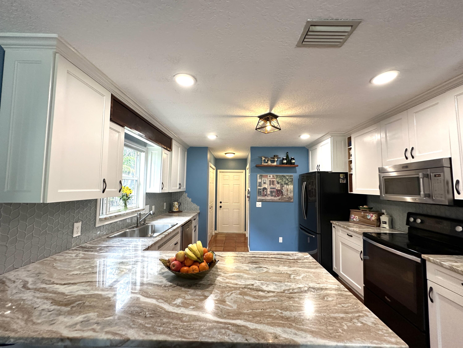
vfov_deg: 85.7
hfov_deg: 102.1
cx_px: 232
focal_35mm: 14
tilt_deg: +3.4
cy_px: 174
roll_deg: -0.8
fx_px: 187
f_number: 2.2
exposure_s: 1/120
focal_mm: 2.22
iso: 200
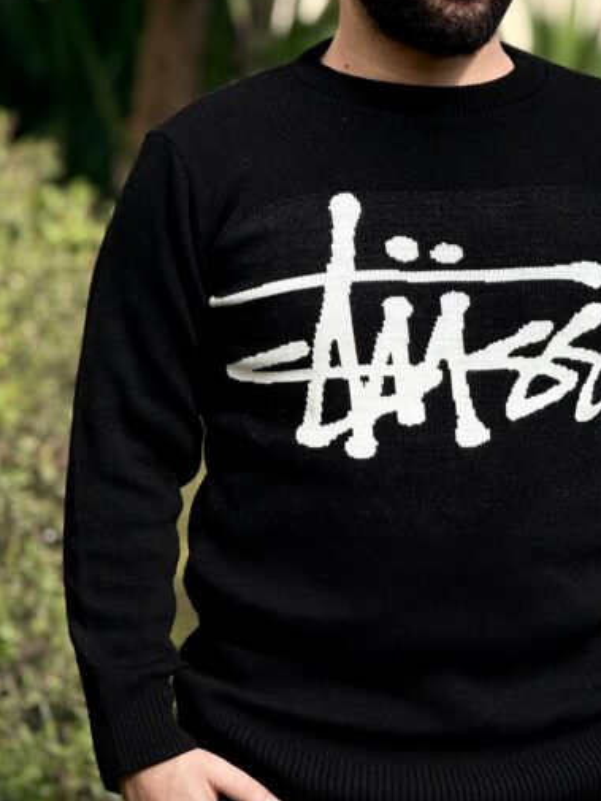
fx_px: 4396
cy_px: 282
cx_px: 423
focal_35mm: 190
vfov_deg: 10.4
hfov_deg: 7.8
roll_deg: +1.5
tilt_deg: -3.1
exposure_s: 1/1613
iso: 50
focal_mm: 15.66
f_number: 2.8
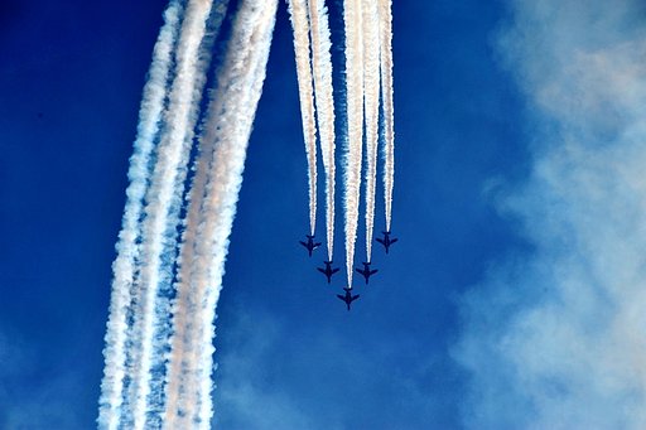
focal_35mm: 185
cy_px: 215
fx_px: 3318
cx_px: 323
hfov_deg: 11.1
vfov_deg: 7.4
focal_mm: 185
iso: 400
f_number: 10
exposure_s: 1/3200
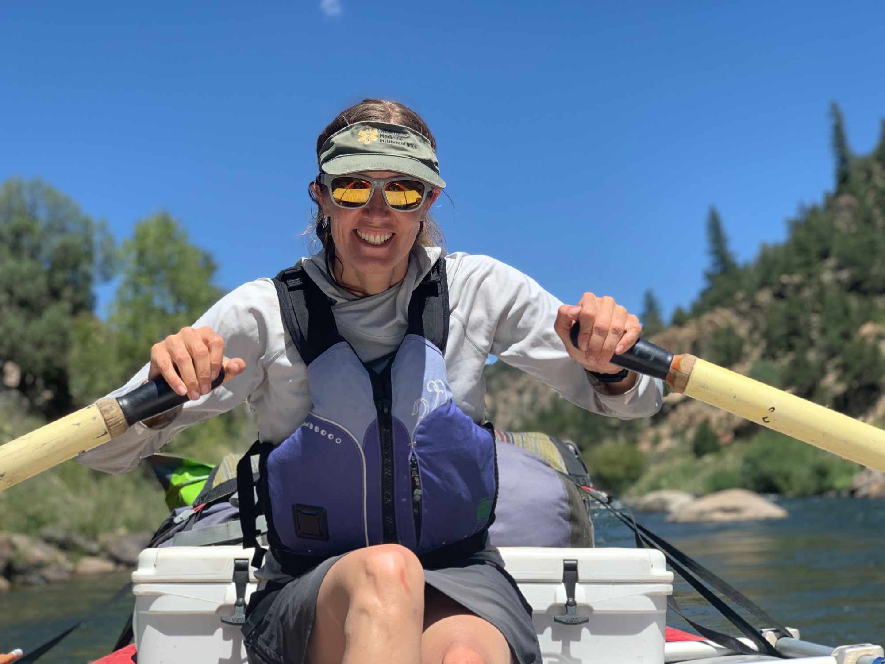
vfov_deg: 28.0
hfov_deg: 36.8
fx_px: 1329
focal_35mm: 52
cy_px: 332
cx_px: 442
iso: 16
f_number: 2.4
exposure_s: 1/786
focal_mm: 6
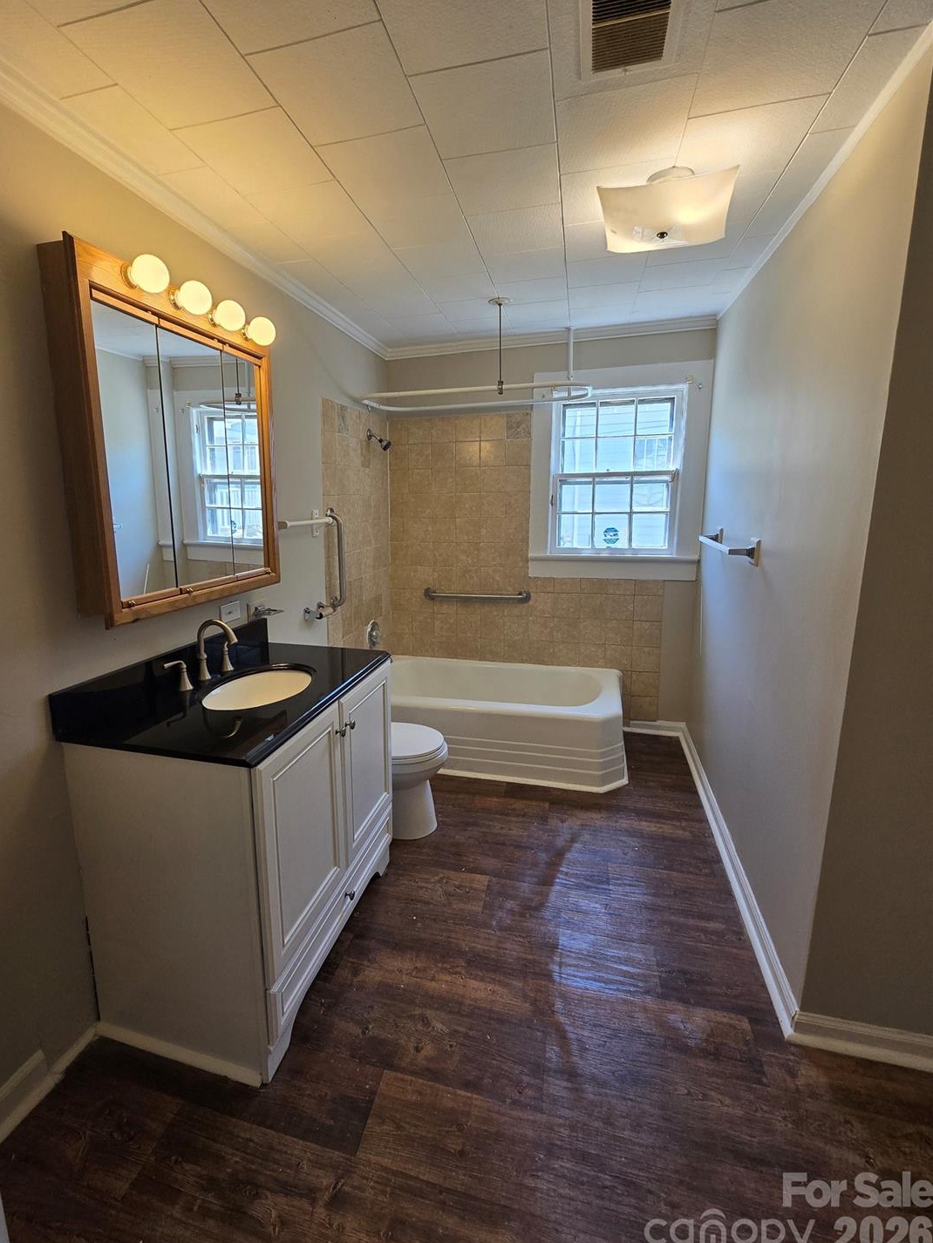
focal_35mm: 14
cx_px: 437
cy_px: 600
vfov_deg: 102.0
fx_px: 503
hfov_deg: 85.6
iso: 80
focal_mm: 2.2
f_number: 2.2
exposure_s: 1/120
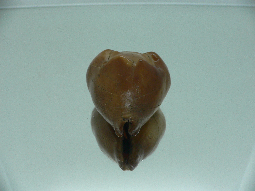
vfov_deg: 40.7
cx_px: 128
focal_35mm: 35
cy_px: 96
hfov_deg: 52.6
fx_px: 258
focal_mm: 4.6
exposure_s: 1/60
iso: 100
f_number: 2.8
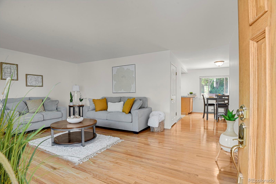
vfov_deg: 70.4
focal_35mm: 17
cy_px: 92
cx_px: 138
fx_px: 130
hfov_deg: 93.3
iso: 250
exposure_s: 2
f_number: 8
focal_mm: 17
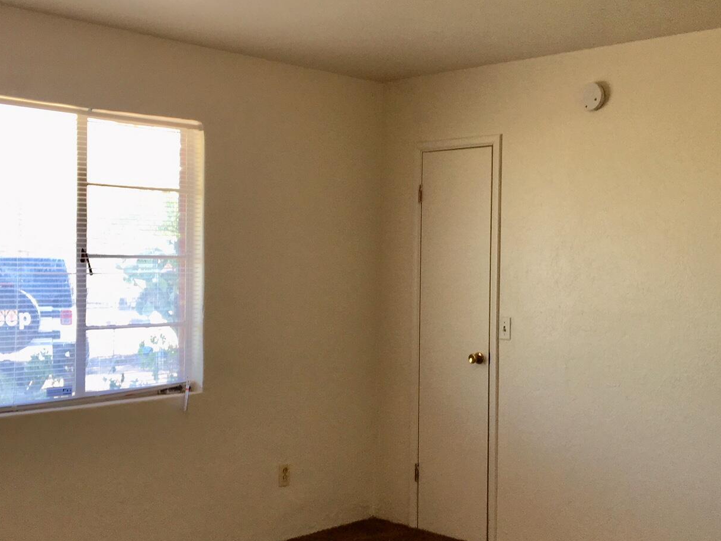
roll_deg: -0.3
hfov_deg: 39.6
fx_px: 1000
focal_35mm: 48
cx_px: 366
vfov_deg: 30.3
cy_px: 294
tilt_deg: -2.0
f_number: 2.2
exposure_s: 1/120
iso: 32
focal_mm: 4.15
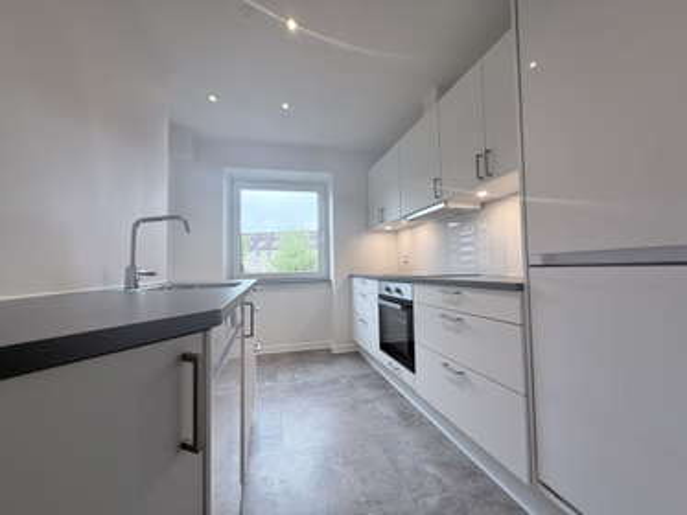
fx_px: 278
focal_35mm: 14
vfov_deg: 85.7
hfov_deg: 102.0
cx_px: 344
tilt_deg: +3.4
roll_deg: +0.6
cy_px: 258
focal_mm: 2.22
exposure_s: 1/100
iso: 80
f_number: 2.2
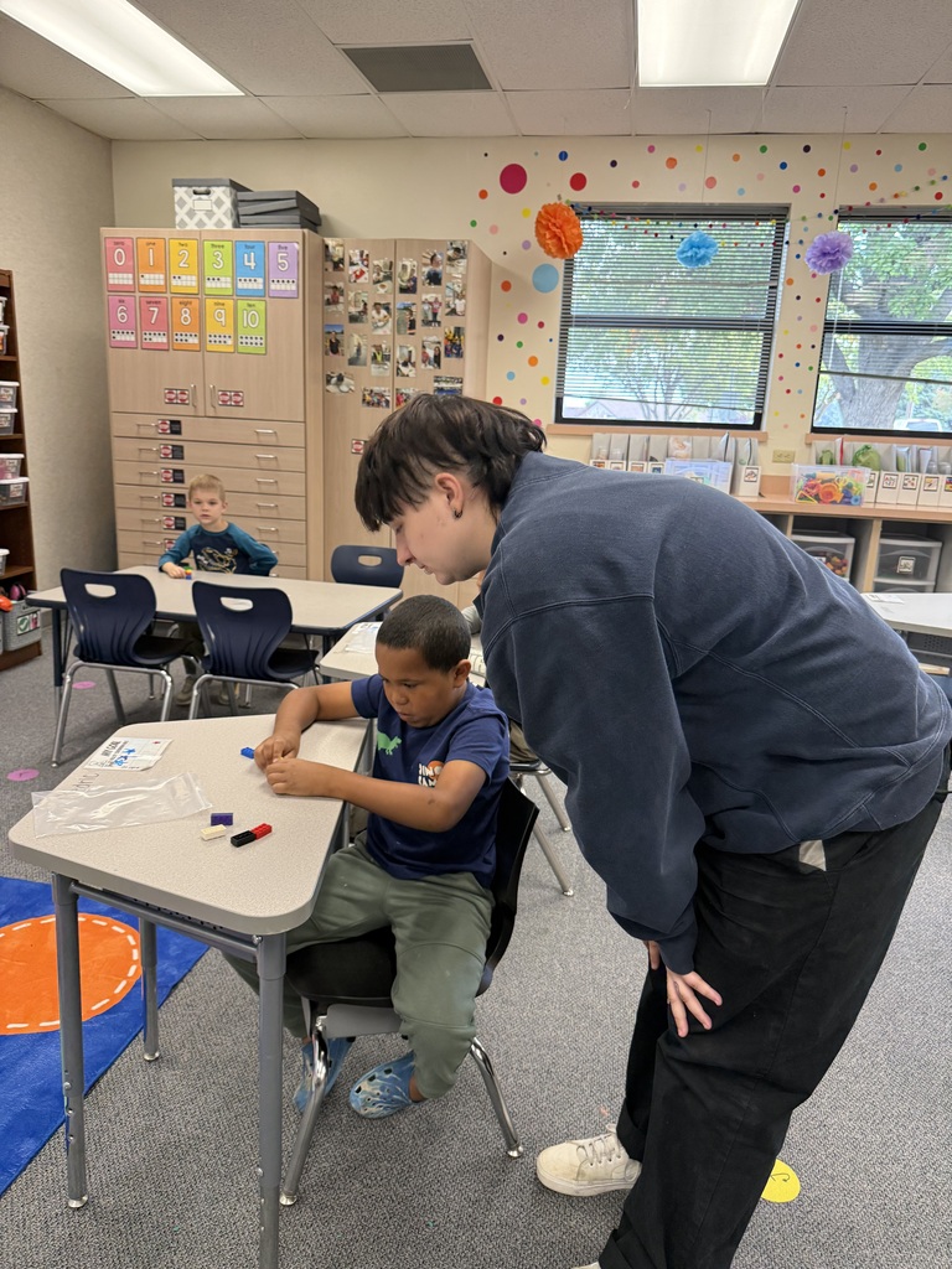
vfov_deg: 71.6
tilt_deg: -16.7
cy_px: 634
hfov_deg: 56.8
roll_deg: -3.1
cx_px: 476
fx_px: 880
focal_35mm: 24
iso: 160
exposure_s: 1/60
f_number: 1.78
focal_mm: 6.76
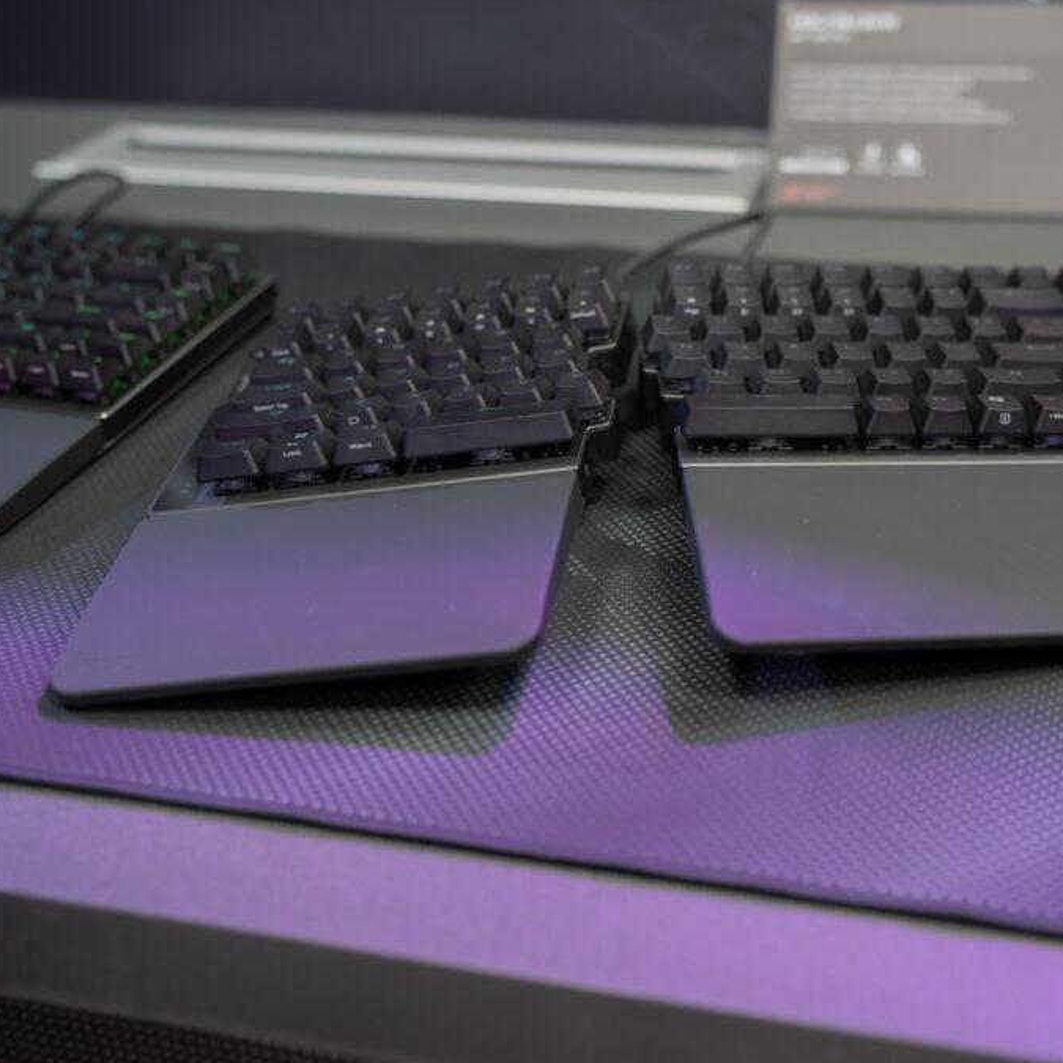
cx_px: 746
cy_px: 533
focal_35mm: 49
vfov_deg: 34.7
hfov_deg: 34.2
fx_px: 1702
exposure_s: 1/50
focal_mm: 38
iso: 800
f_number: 2.8
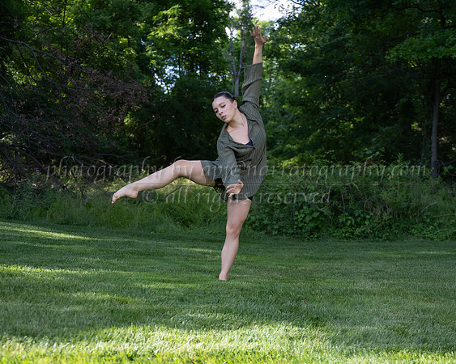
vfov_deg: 28.9
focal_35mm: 52
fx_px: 705
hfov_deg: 35.8
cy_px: 217
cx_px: 242
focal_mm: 39
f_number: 2.8
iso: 400
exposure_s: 1/1250
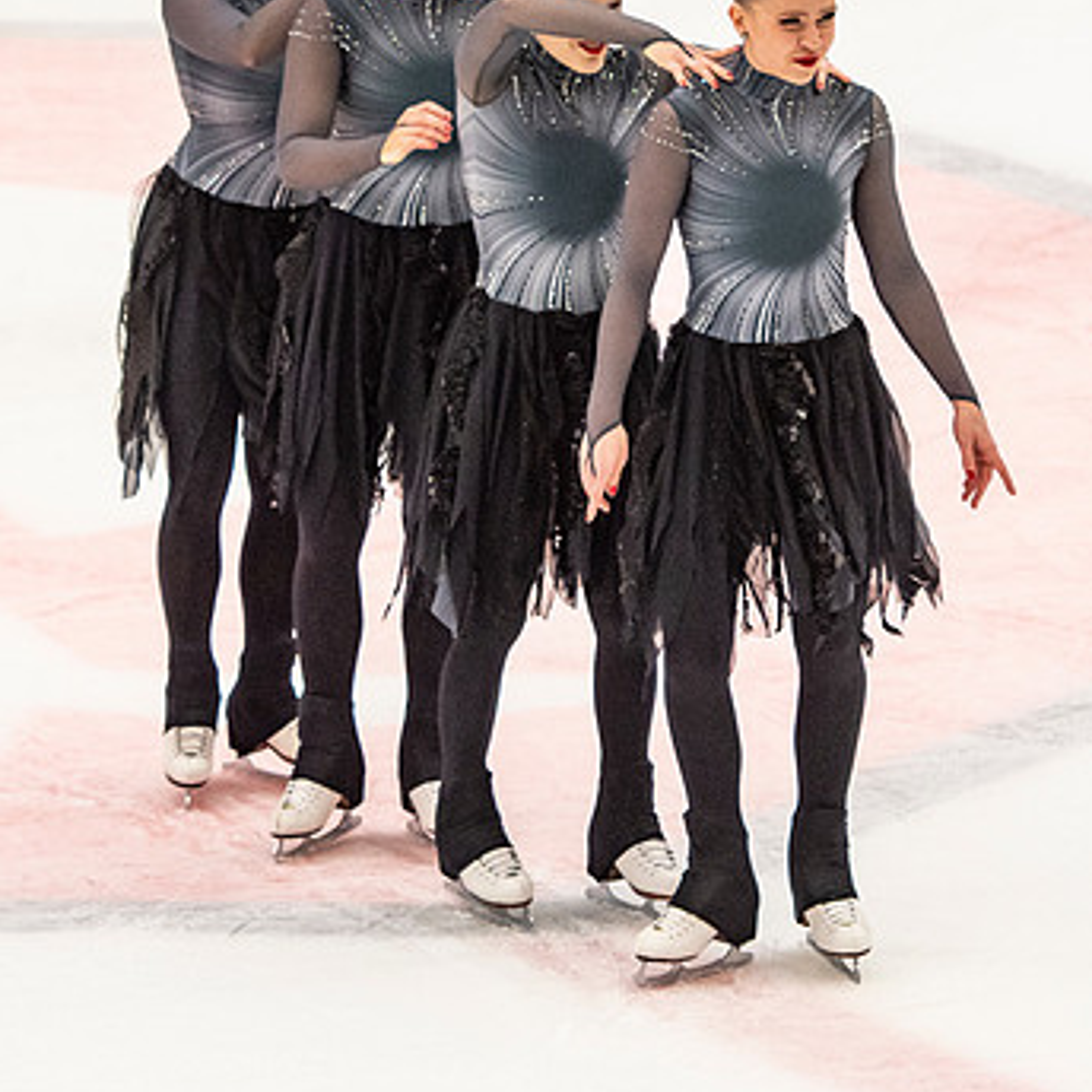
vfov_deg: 4.9
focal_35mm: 356
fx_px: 12706
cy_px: 299
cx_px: 497
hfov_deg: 4.9
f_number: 4
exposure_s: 1/500
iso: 1100
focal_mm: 122
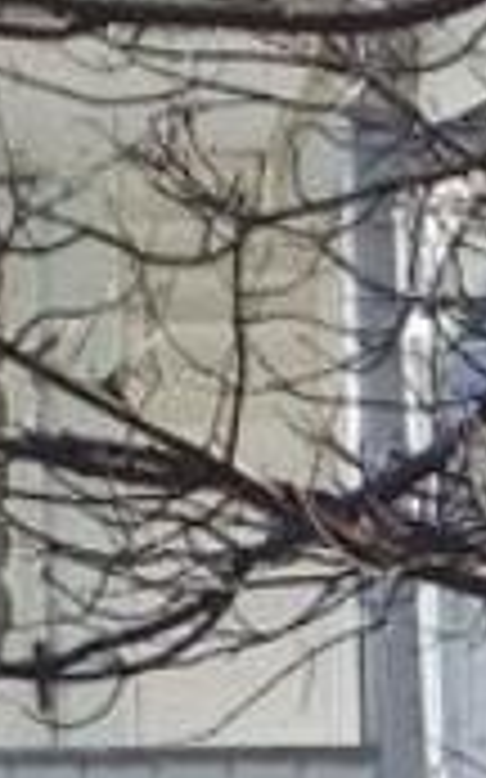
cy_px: 1165
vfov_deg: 4.7
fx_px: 9332
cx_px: -216
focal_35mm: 440
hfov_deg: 3.0
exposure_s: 1/320
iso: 100
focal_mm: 9
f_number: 3.8
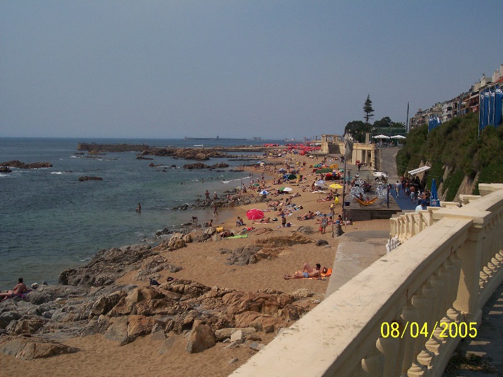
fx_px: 552
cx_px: 252
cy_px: 188
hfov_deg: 49.0
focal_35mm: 38
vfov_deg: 37.7
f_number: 4.8
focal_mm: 8
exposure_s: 1/1000
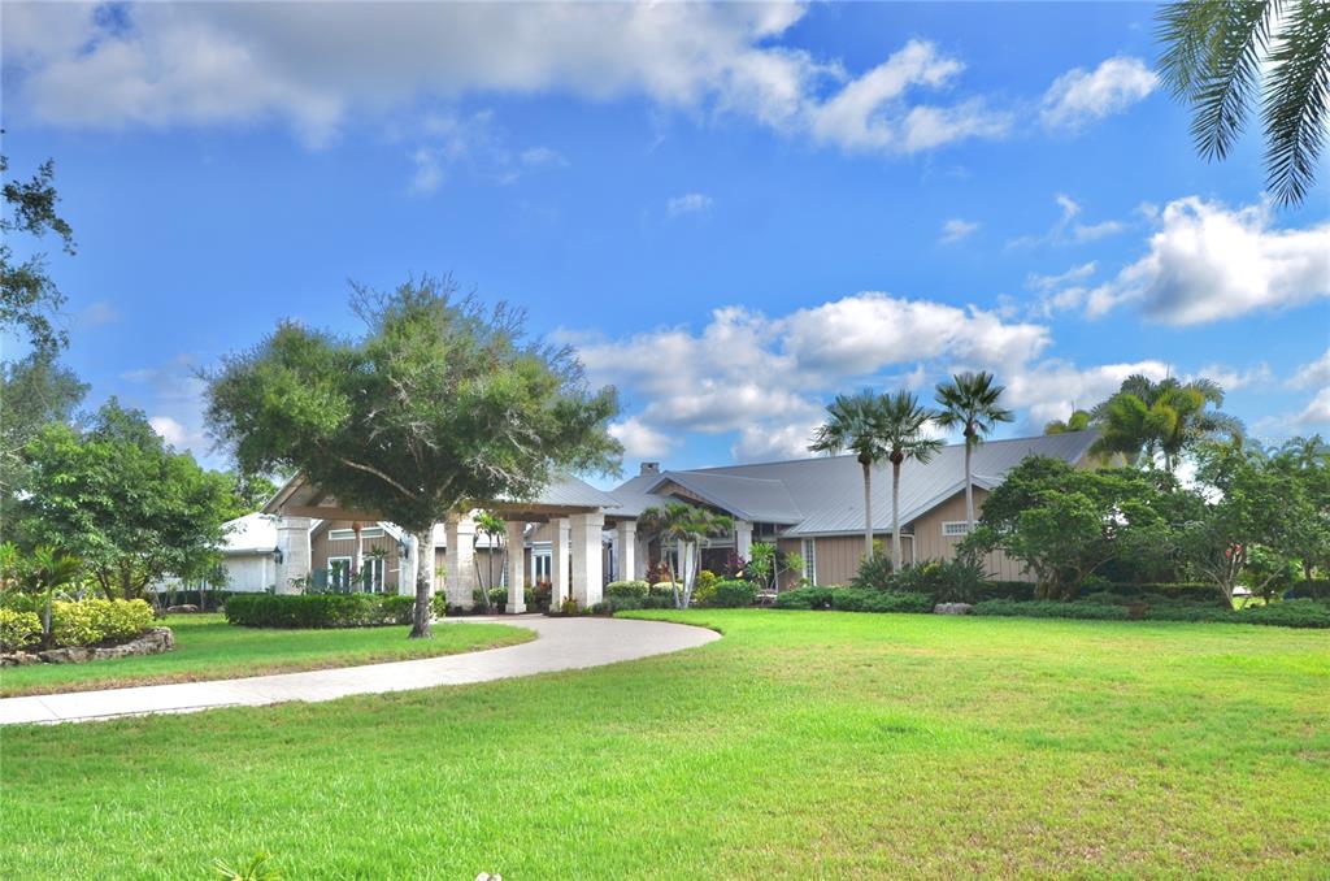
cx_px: 665
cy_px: 440
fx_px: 1217
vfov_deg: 39.8
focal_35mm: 33
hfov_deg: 57.3
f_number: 8
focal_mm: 22
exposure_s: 1/250
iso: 100
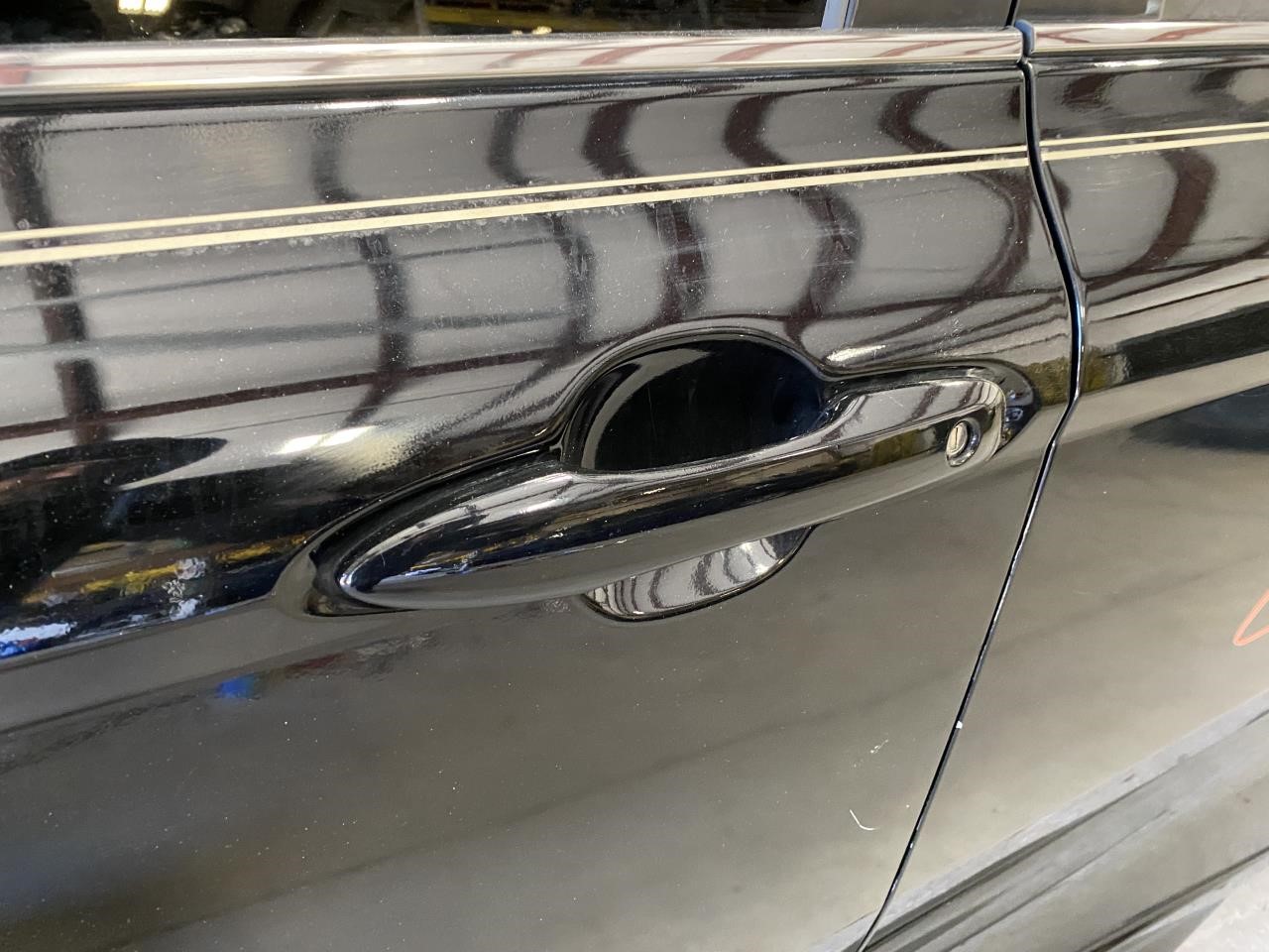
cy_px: 476
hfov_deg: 67.3
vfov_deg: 53.1
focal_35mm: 26
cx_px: 634
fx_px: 953
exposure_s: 1/57
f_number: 1.8
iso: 500
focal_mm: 4.25
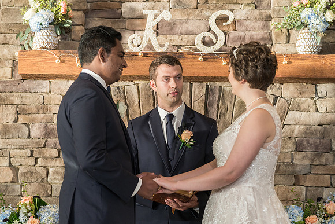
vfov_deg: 11.0
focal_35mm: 125
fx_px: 1165
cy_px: 123
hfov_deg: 16.4
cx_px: 151
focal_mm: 114
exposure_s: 1/200
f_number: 4
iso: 1000
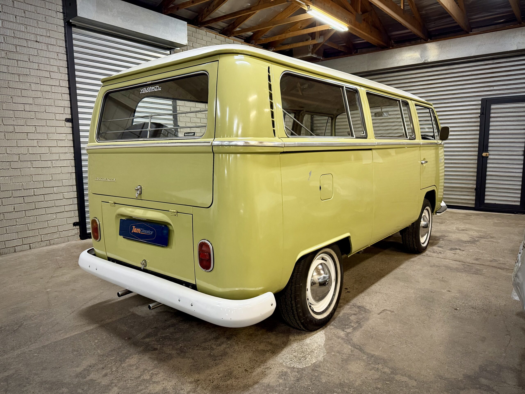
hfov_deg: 71.6
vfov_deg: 56.8
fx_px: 364
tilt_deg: -8.0
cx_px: 262
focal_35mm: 24
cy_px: 197
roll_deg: +0.9
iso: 320
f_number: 1.78
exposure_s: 1/50
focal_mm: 6.76
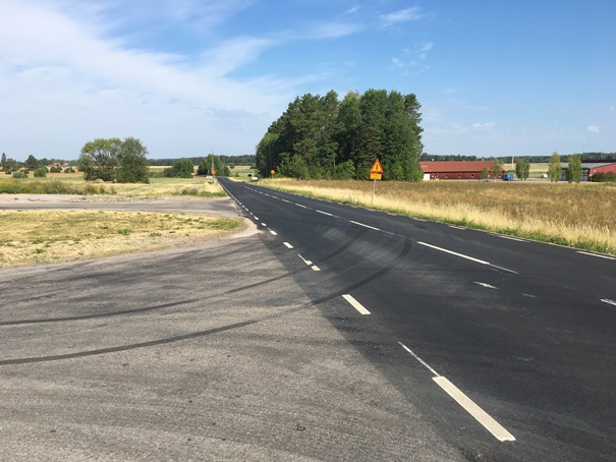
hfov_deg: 61.6
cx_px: 308
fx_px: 516
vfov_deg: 48.2
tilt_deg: -6.8
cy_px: 231
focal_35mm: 29
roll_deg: +0.2
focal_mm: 4.15
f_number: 2.2
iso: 25
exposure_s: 1/1637
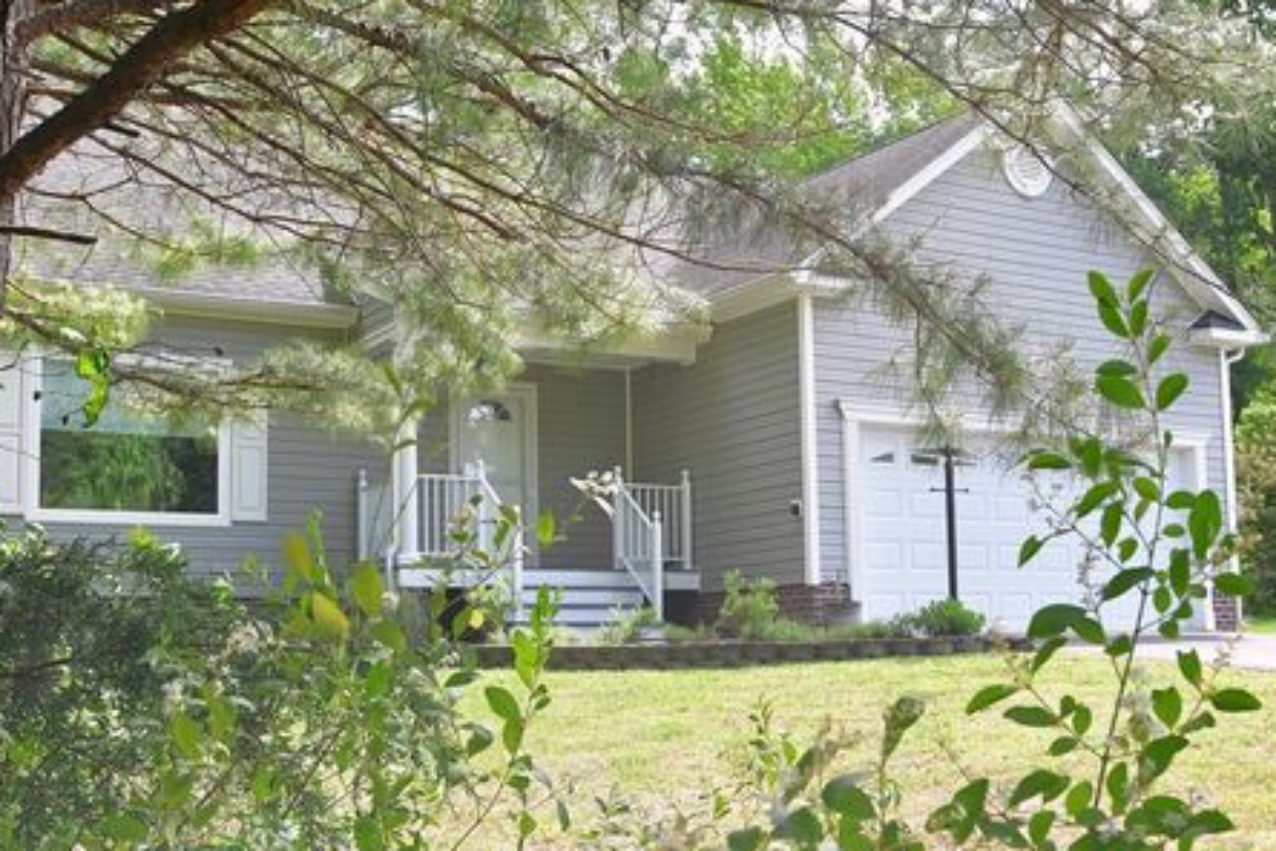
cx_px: 606
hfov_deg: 54.4
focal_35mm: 35
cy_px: 453
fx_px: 1240
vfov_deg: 37.8
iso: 3200
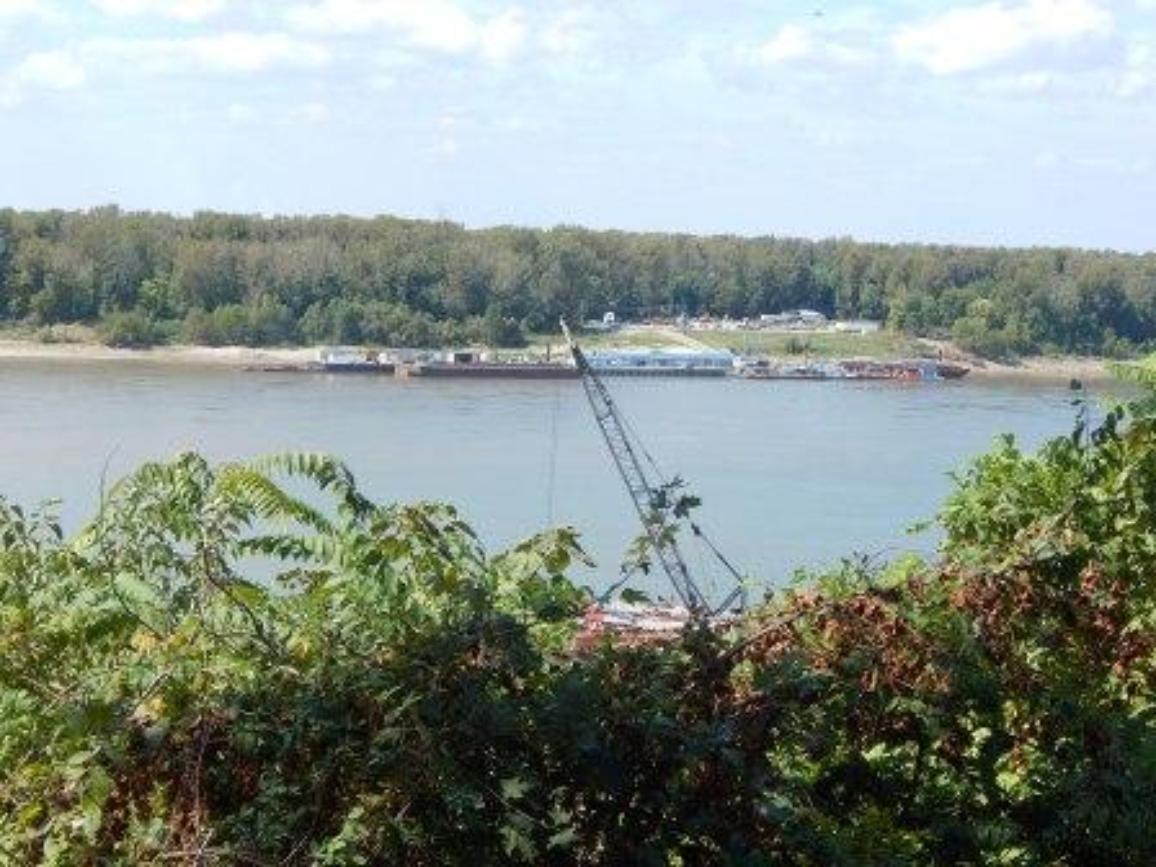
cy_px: 434
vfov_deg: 19.6
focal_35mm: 75
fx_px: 2505
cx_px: 578
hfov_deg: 26.0
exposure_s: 1/500
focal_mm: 13.5
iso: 125
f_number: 4.2
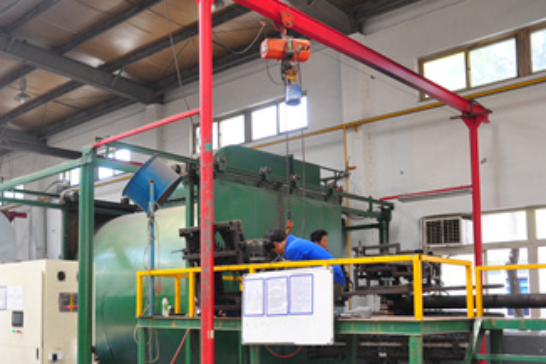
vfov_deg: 32.2
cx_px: 142
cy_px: 255
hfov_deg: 45.9
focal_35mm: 41
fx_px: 621
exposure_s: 1/50
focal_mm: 18
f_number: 6.3
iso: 640
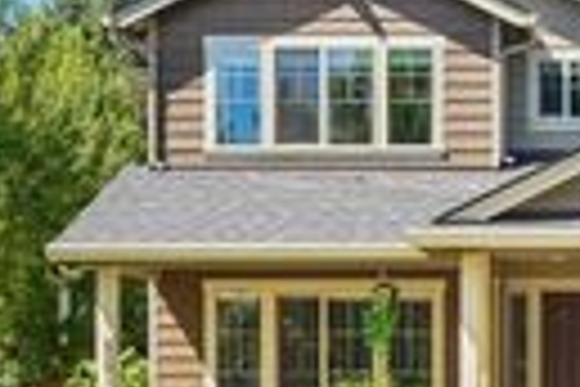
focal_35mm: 85
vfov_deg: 15.6
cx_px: 580
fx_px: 1369
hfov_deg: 23.0
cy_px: 425
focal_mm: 22
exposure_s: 1/640
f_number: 8
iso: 400
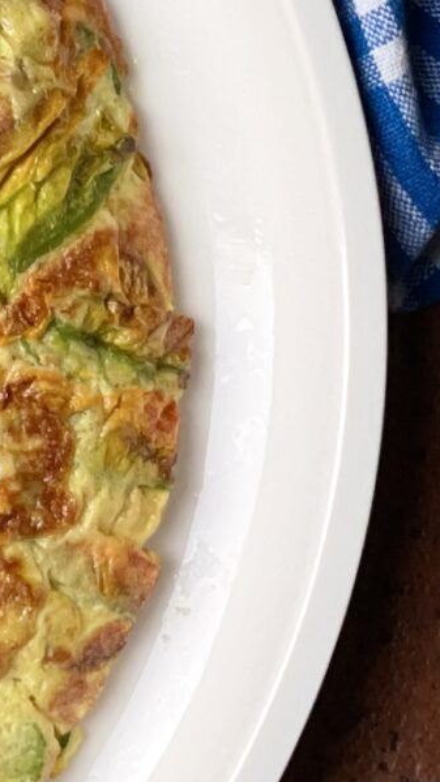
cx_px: -635
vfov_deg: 9.0
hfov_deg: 5.0
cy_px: 96
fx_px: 4942
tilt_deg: -88.9
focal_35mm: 238
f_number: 2.2
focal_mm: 7.5
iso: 100
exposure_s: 1/121
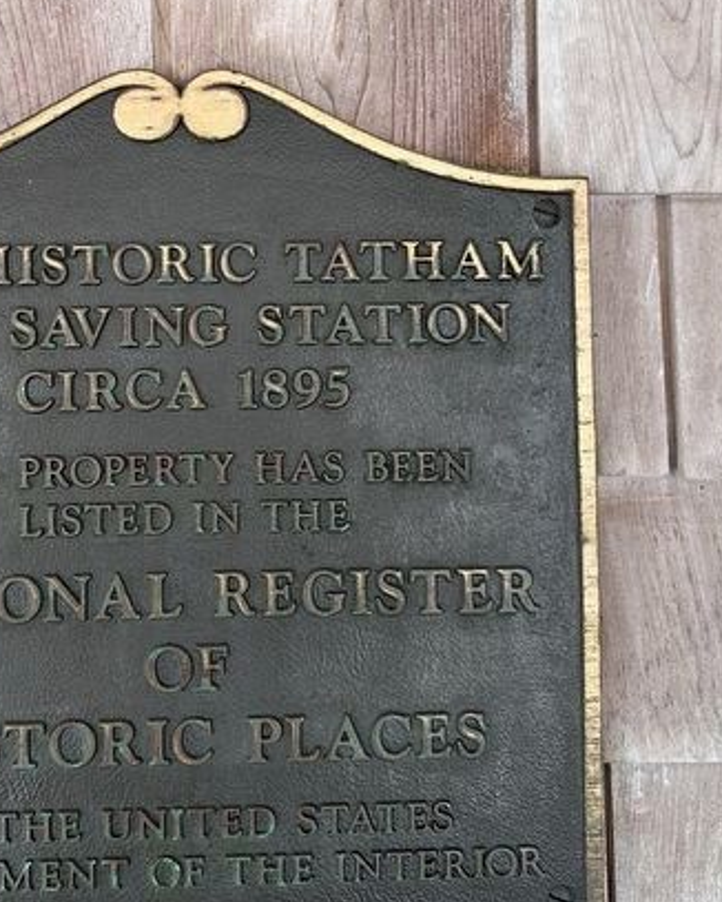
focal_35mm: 46
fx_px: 1228
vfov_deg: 39.3
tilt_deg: +1.3
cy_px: 233
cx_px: 206
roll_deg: -0.1
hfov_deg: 32.3
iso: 64
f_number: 1.78
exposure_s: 1/162
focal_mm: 6.86
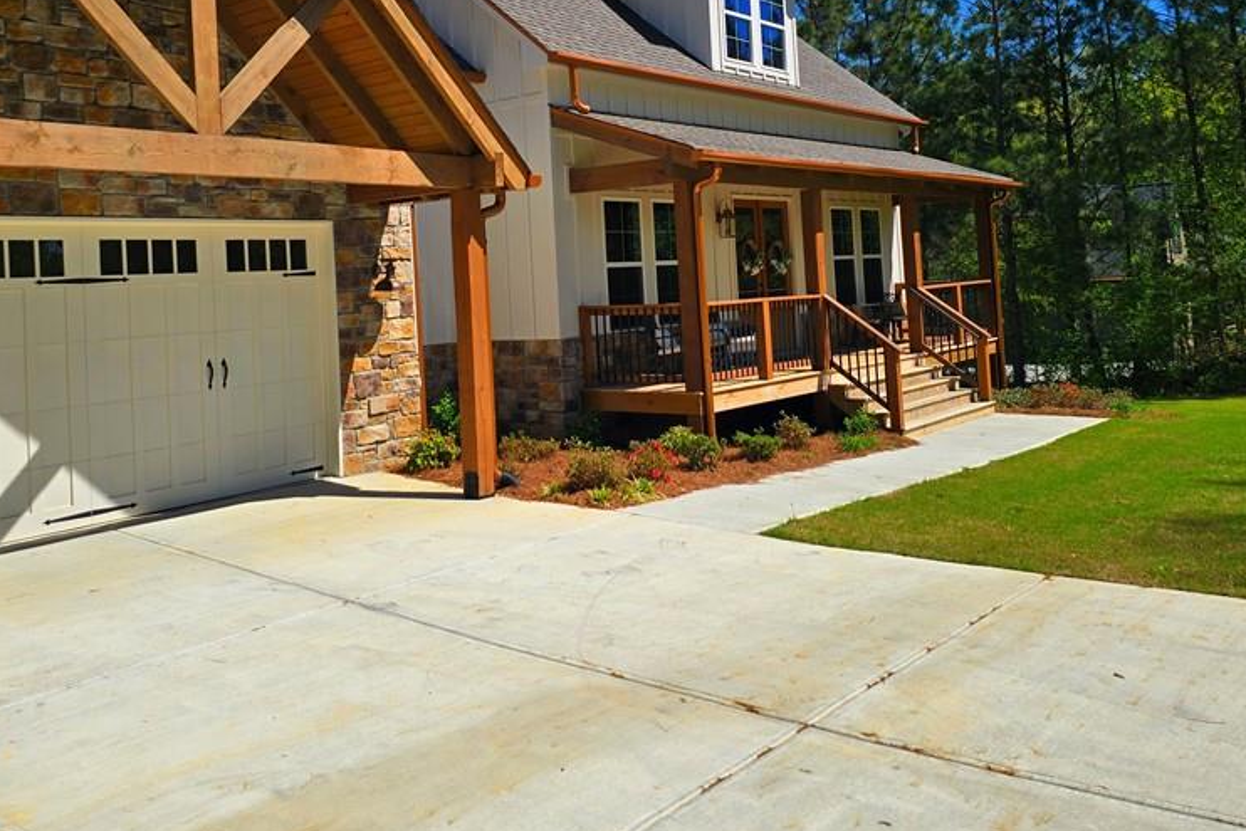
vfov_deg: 39.5
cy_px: 275
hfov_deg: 57.1
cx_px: 574
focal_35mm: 33
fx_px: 1142
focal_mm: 6.3
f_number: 1.7
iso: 12
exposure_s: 1/1461
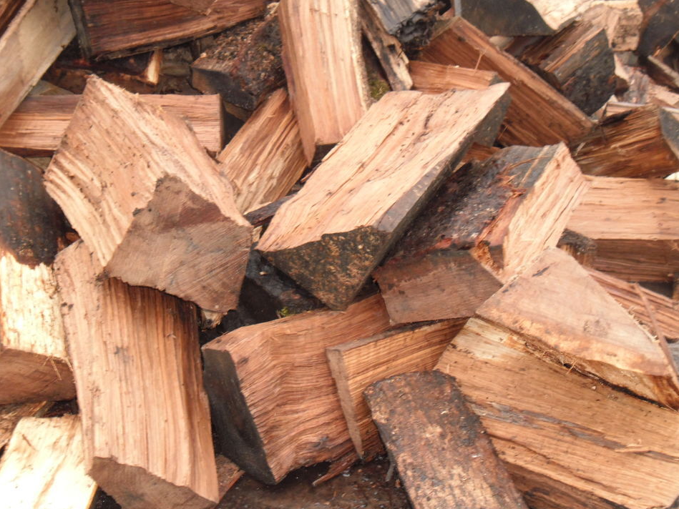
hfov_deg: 47.8
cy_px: 244
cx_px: 323
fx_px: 765
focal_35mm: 39
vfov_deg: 36.8
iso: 200
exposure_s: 1/45
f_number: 4
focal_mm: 6.6
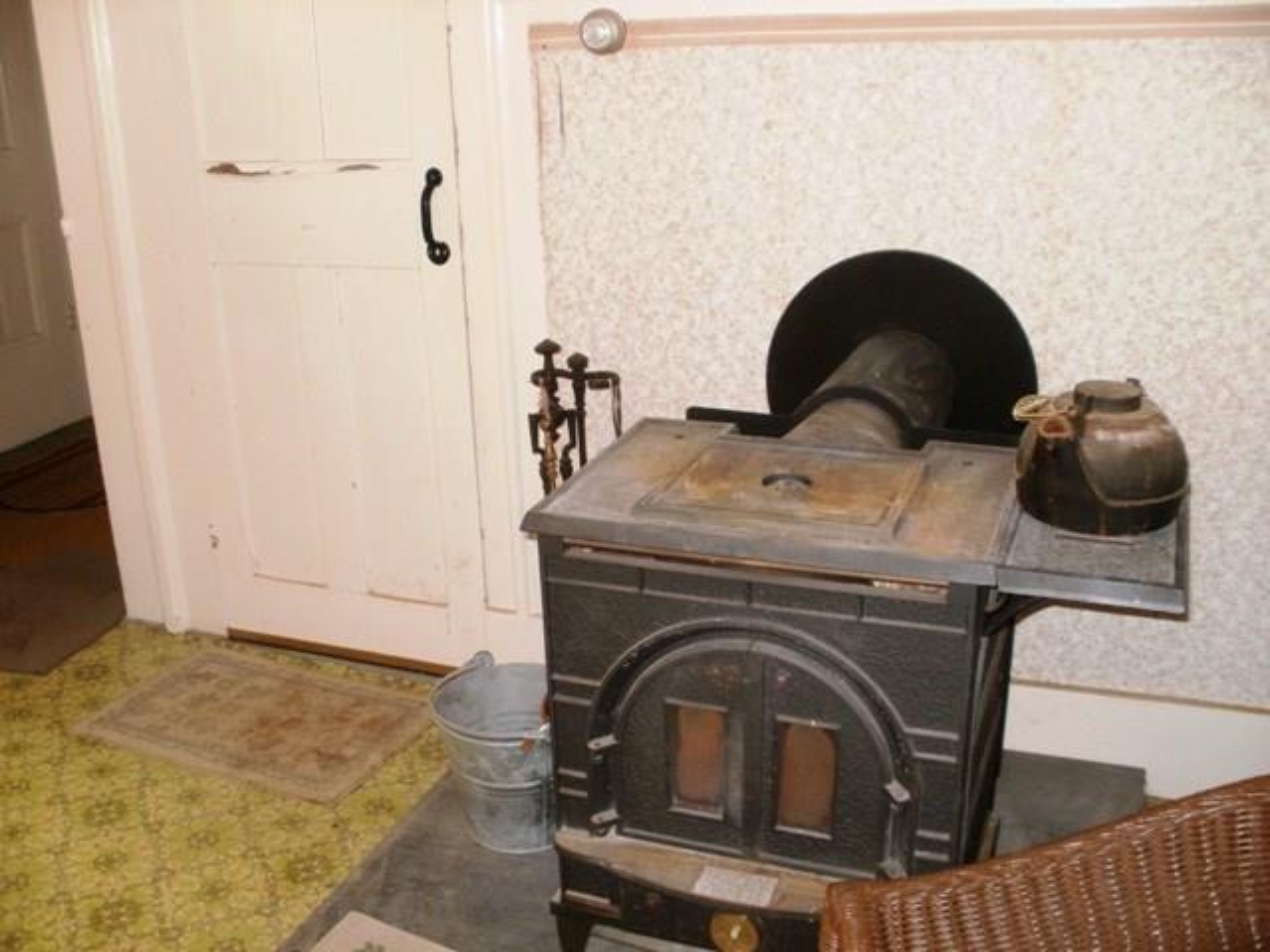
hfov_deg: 51.4
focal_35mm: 36
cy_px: 476
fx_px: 1321
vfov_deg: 39.7
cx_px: 635
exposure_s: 1/30
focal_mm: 6.3
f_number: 3.5
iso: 200
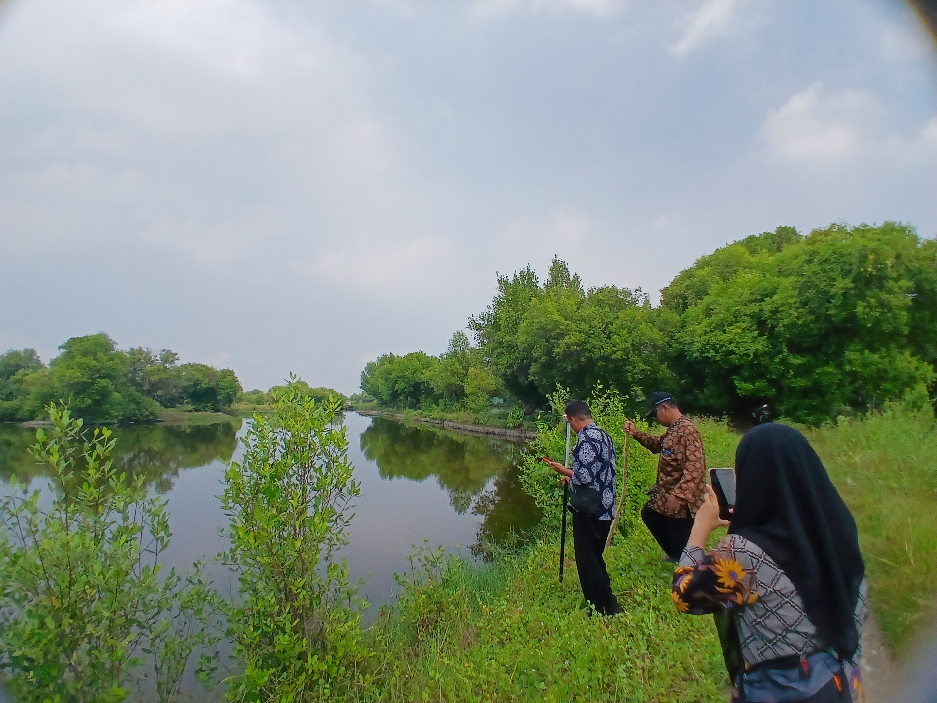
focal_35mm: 17
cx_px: 468
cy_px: 352
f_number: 2.2
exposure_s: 1/1362
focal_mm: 1.4
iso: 50
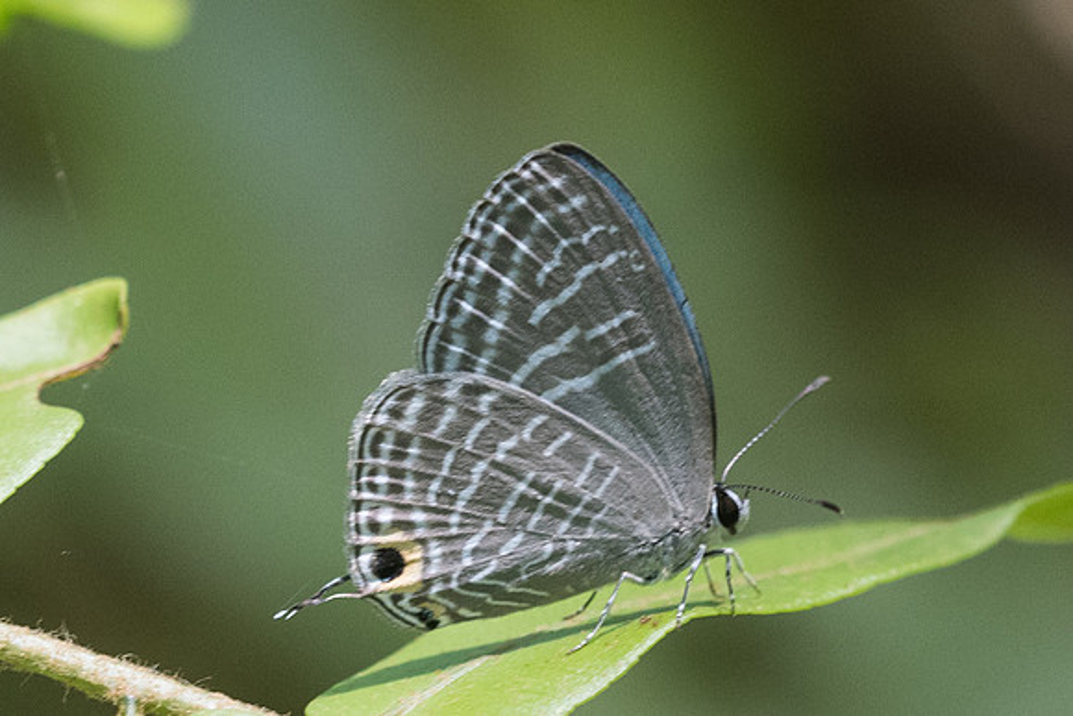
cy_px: 377
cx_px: 536
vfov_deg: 2.0
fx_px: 20033
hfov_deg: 3.1
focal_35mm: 672
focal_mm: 150
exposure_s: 1/400
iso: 800
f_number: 5.6
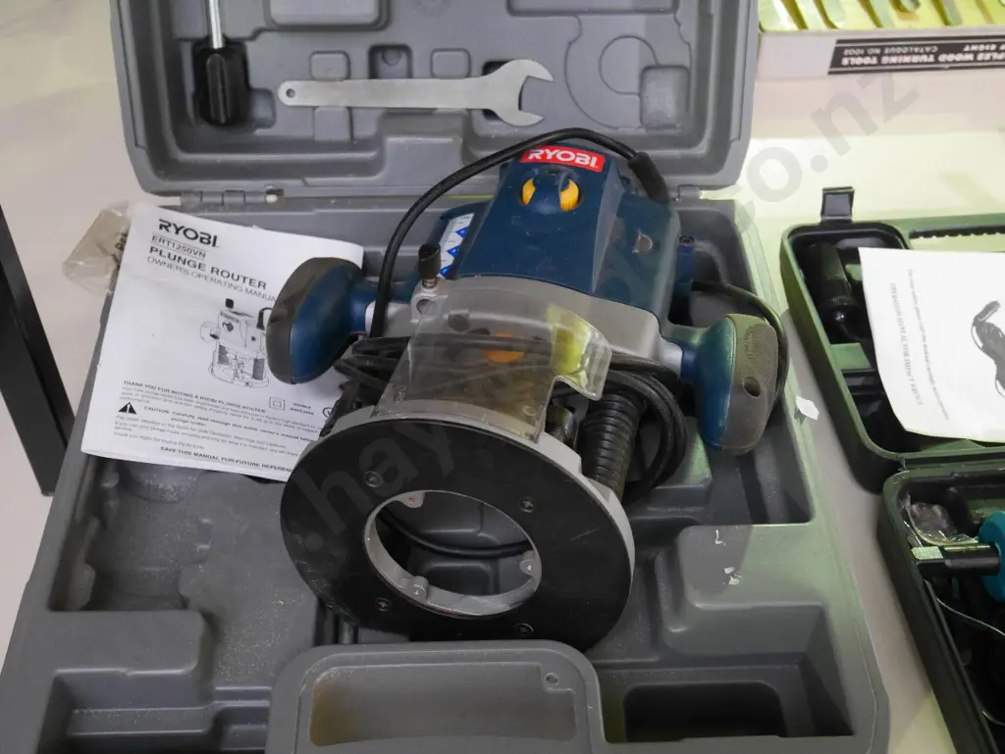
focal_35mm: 44
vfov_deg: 32.9
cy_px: 377
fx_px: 1278
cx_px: 502
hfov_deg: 42.9
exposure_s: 1/20
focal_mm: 22
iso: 3200
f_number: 4.8
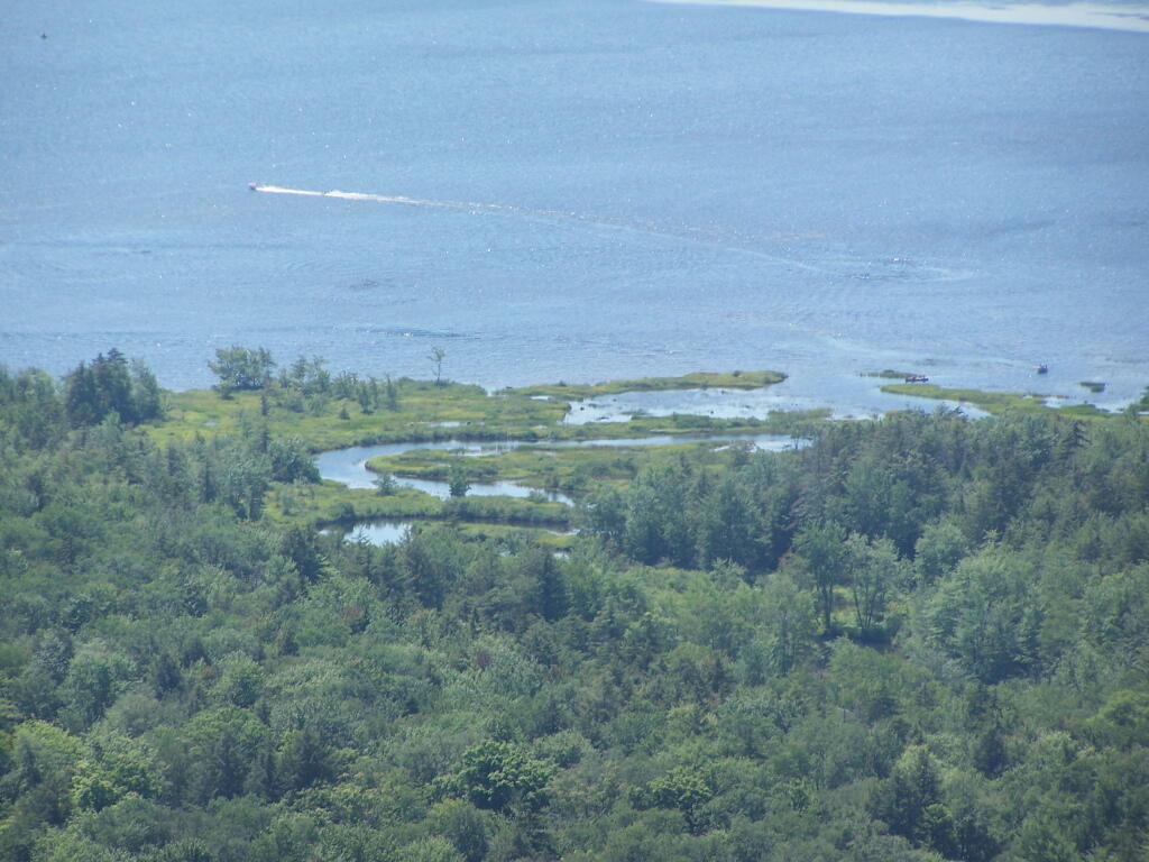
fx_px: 10522
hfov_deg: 6.3
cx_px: 574
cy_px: 431
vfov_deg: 4.7
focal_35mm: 317
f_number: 3.6
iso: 80
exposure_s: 1/640
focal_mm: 52.6
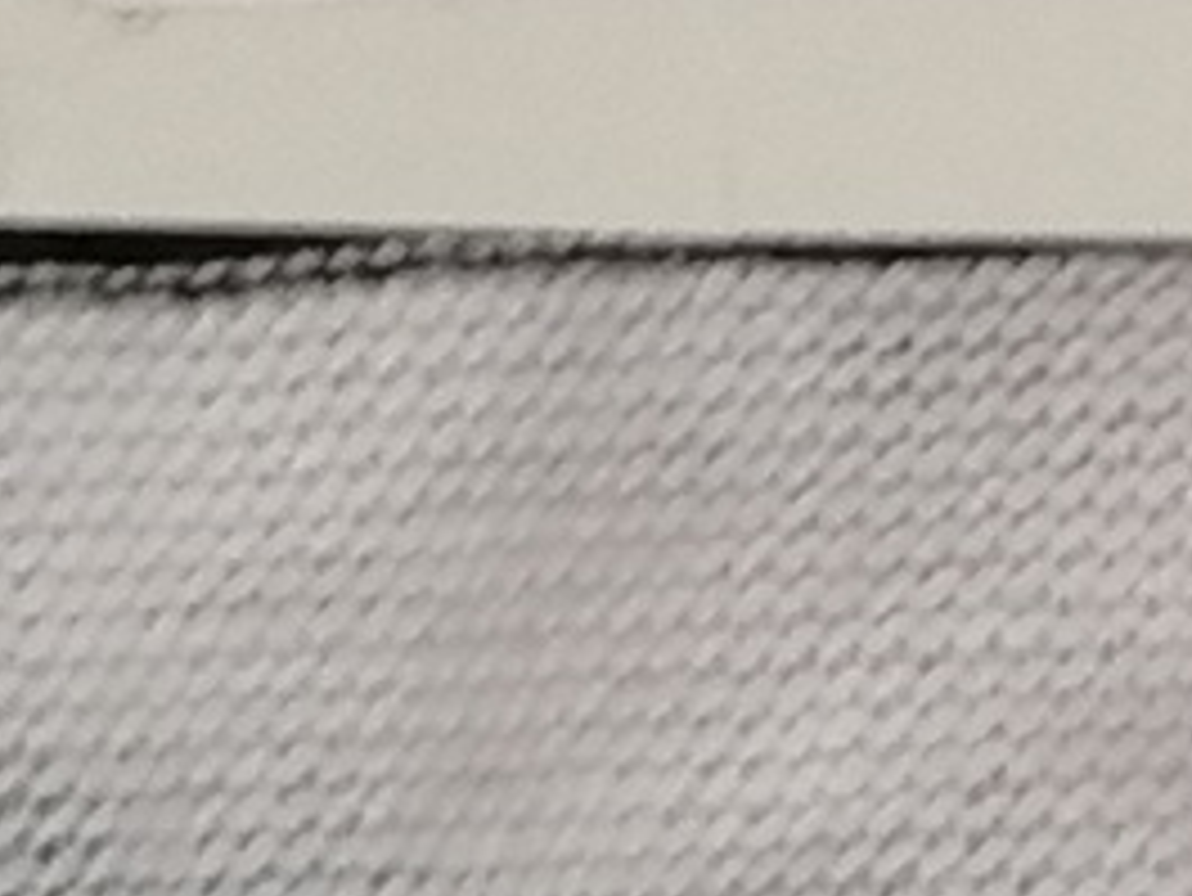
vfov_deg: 4.9
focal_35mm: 297
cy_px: -887
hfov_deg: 6.5
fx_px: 10232
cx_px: 2386
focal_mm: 4.75
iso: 500
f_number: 1.8
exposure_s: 1/25.7
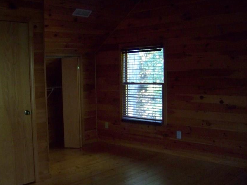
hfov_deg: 42.7
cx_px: 96
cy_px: 90
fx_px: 314
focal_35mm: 44
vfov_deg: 32.9
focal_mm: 5.85
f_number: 2.8
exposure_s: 1/30
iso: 400
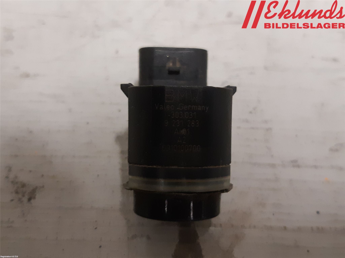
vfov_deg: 53.1
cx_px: 172
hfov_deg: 67.3
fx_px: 259
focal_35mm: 26
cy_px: 129
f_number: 1.7
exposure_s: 1/33
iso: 250
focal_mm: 3.93
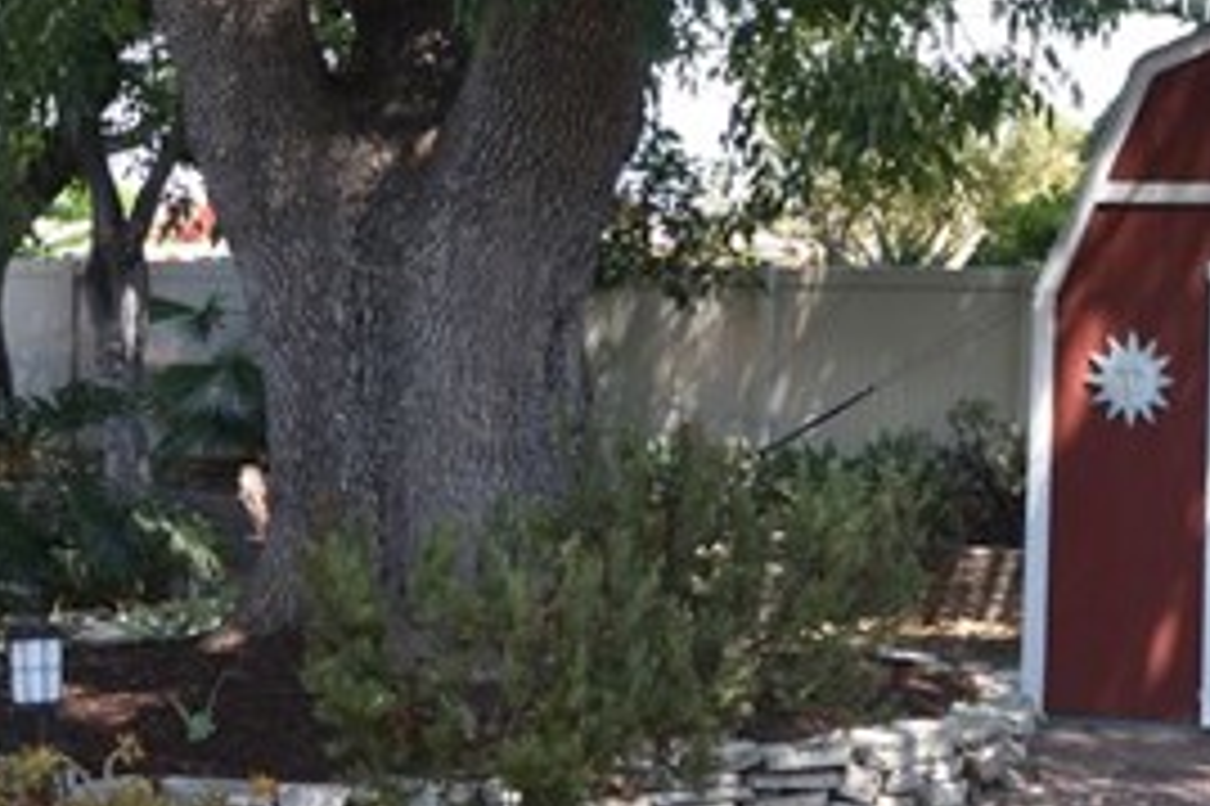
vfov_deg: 22.2
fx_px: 2049
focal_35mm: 61
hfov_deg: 29.8
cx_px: 1304
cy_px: 444
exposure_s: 1/200
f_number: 7.1
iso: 400
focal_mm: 16
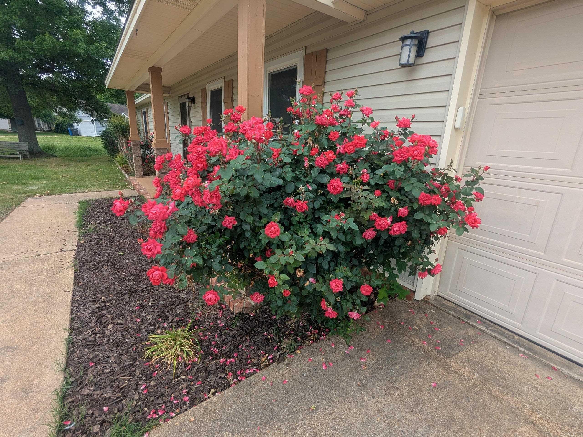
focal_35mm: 16
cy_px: 218
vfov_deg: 78.1
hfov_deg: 94.5
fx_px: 269
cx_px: 292
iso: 48
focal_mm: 2.35
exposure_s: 1/678
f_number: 2.2
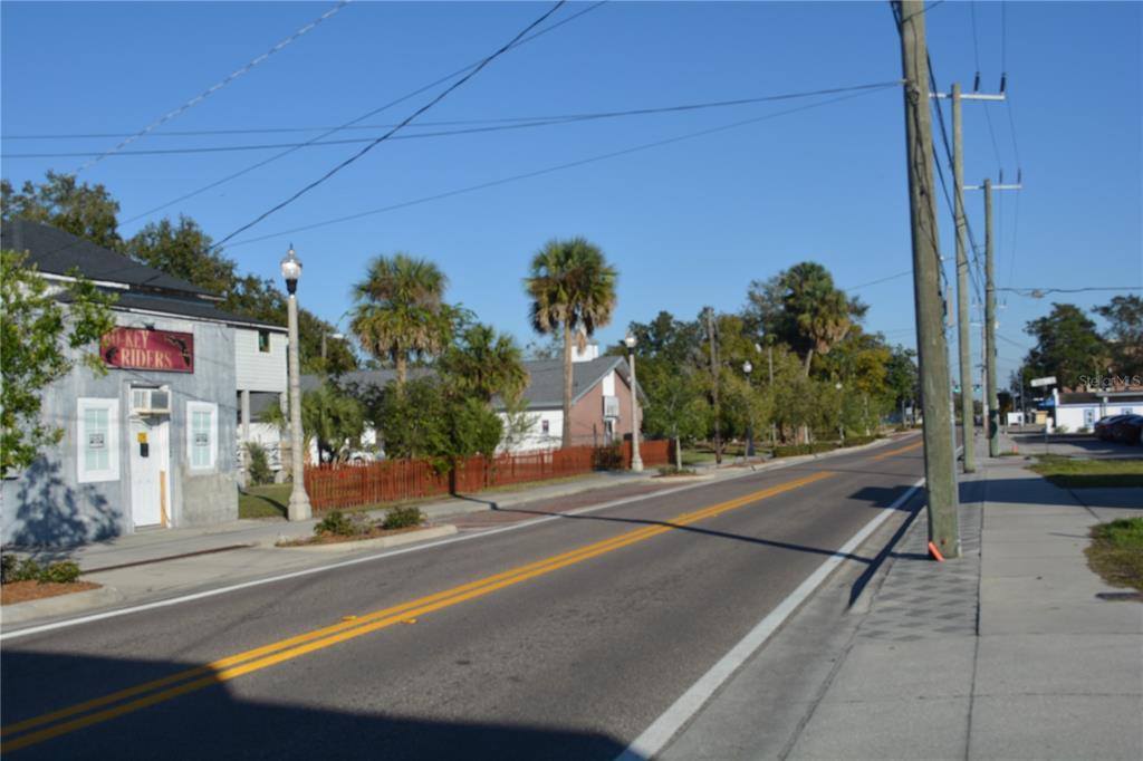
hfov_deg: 53.1
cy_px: 380
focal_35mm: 36
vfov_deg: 36.8
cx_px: 572
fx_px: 1143
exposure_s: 1/320
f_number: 9
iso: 100
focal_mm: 24
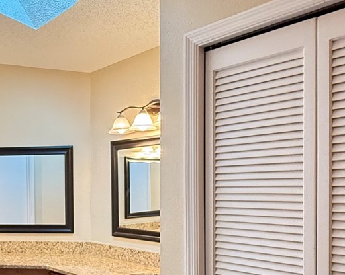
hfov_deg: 42.6
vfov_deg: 35.1
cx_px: 89
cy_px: 195
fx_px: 429
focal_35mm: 42
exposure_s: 1/60
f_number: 2.2
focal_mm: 2.22
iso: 500
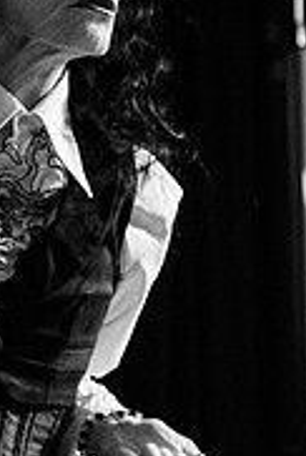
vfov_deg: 9.7
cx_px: 8
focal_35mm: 210
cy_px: 71
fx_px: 2667
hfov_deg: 6.5
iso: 3200
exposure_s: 1/100
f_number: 3.2
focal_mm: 50
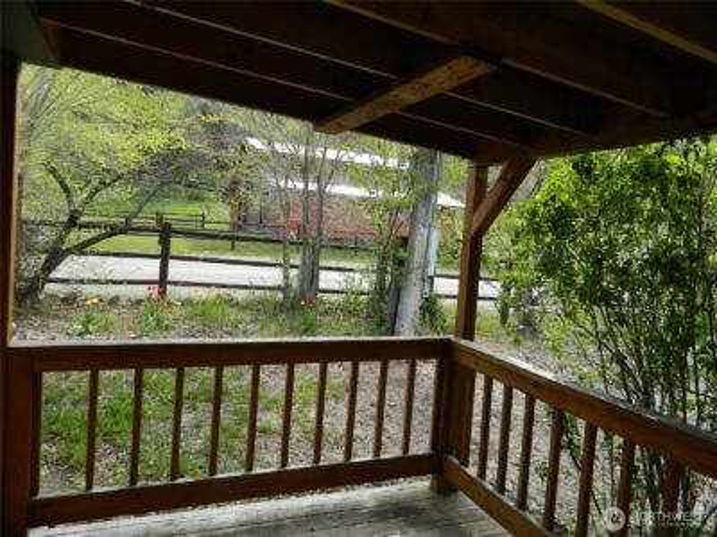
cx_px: 358
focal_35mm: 25
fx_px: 518
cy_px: 268
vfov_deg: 54.9
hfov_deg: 69.4
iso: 80
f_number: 3.1
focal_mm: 4.5
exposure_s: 1/200
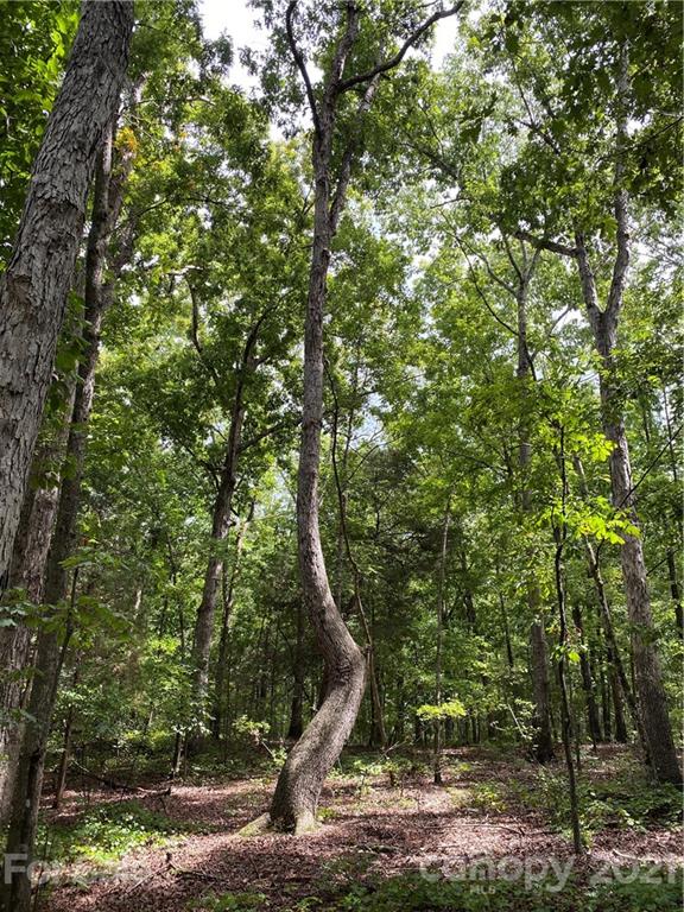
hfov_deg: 53.1
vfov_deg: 67.3
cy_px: 456
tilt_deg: +22.4
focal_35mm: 26
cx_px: 342
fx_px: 685
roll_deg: +0.0
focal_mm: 4.25
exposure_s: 1/188
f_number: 1.8
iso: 32
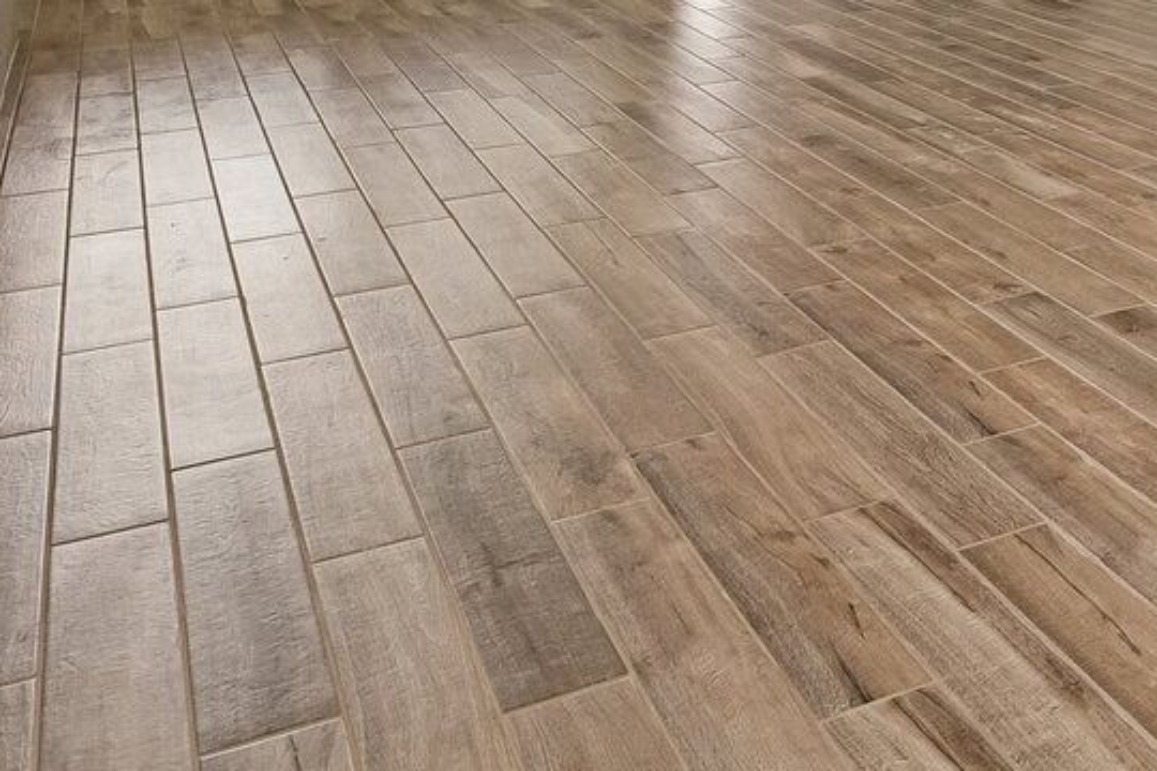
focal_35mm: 48
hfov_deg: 34.8
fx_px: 1543
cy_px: -248
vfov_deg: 24.3
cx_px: 1305
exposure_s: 1/30
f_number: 8
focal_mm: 16
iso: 400
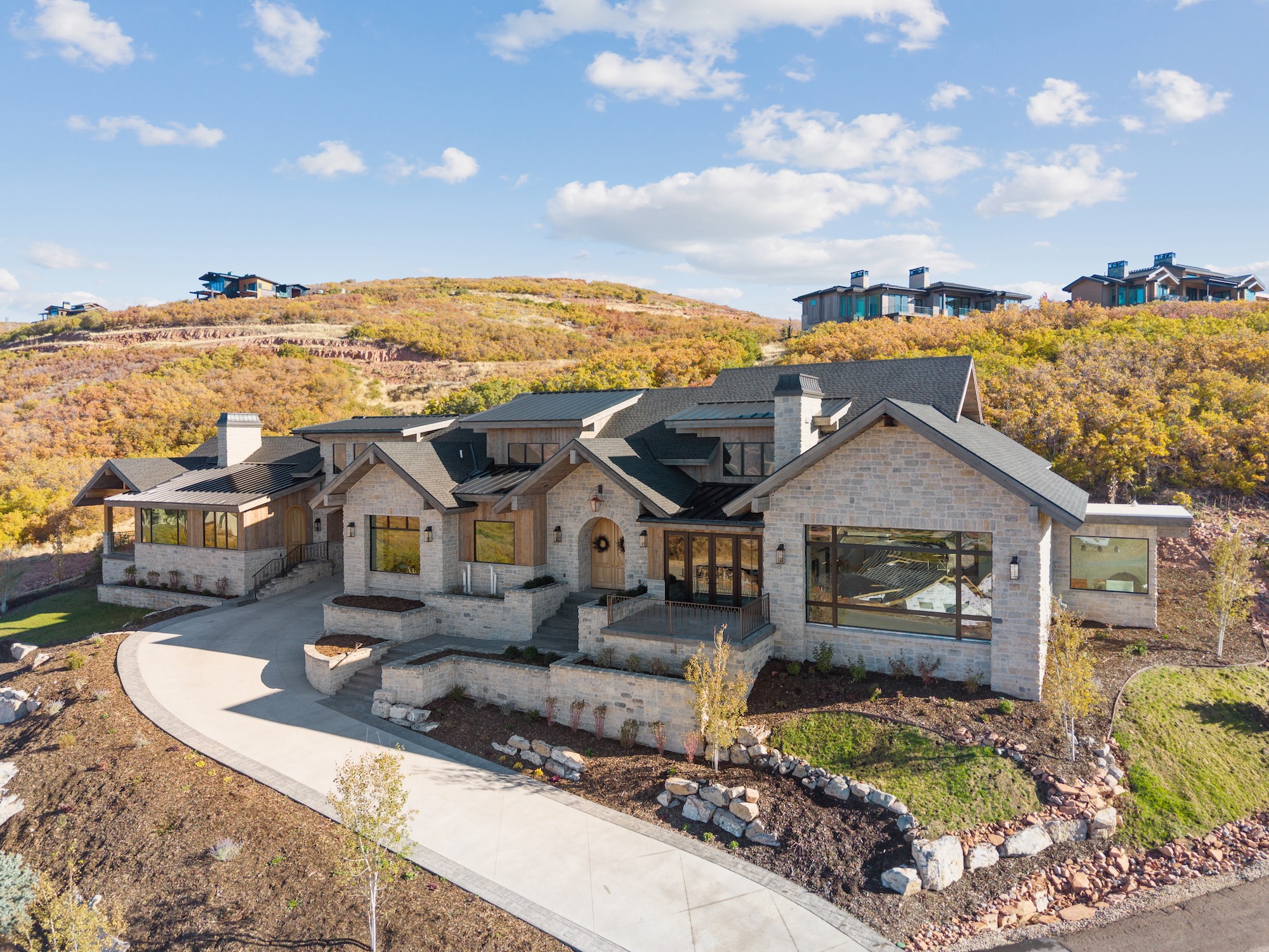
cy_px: 476
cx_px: 634
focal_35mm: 24
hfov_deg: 71.6
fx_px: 880
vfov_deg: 56.8
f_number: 1.8
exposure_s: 1/1600
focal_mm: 8.7
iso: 130
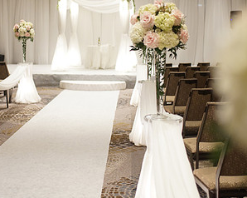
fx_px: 468
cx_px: 91
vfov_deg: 23.8
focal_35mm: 64
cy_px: 74
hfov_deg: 29.5
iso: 800
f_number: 1.4
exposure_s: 1/125
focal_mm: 35
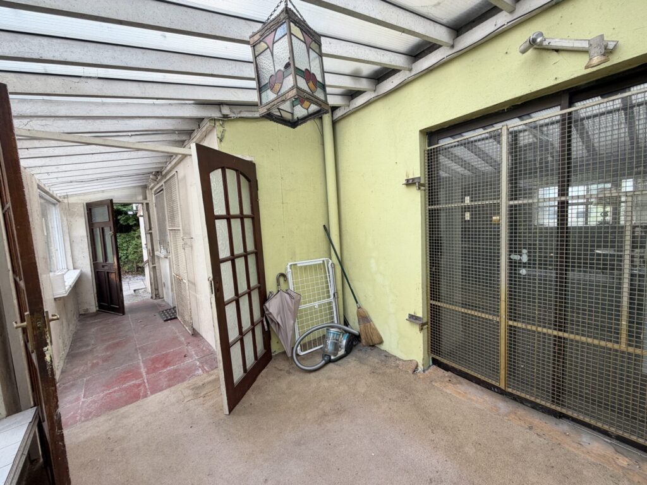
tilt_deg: -4.6
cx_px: 324
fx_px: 262
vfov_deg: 85.7
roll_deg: +3.1
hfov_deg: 102.1
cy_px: 242
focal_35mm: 14
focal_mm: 2.22
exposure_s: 1/121
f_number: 2.2
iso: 50
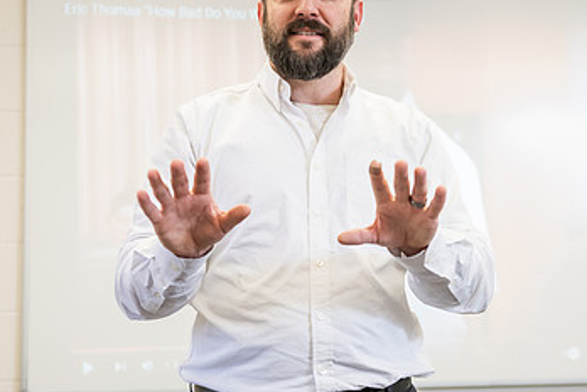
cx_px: 305
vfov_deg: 17.0
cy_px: 153
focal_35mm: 80
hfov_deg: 25.4
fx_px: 1304
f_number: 3.2
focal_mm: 48
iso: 1000
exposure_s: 1/200
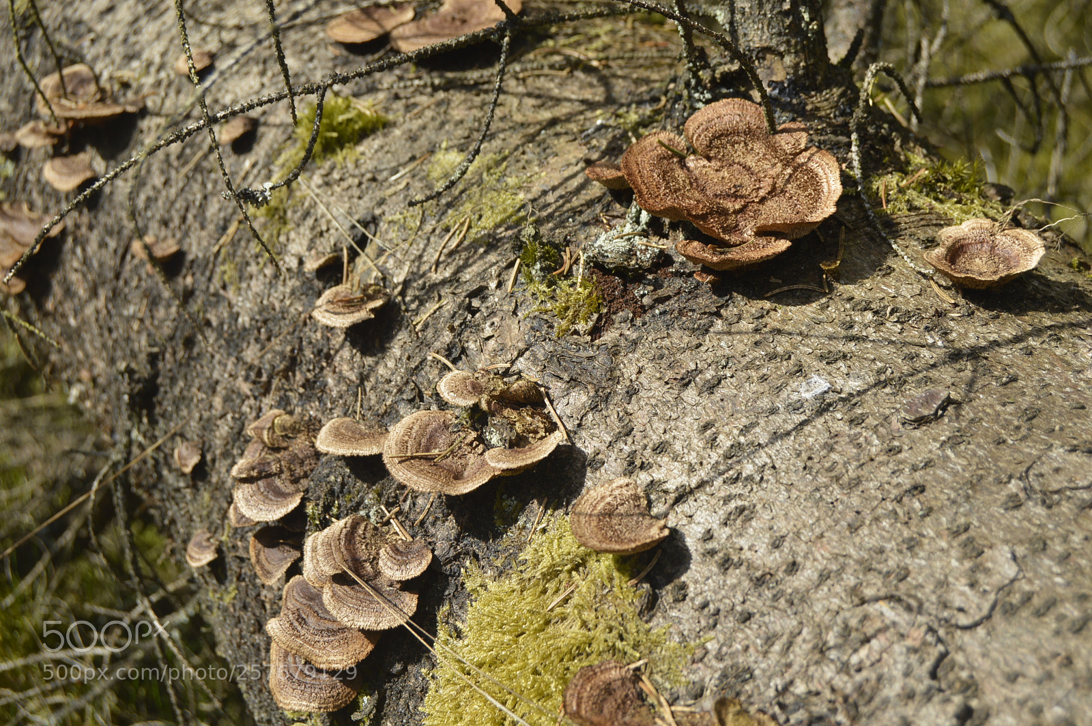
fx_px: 1728
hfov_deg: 35.1
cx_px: 546
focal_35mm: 57
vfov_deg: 23.7
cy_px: 363
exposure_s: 1/200
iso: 100
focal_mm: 38
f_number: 7.1
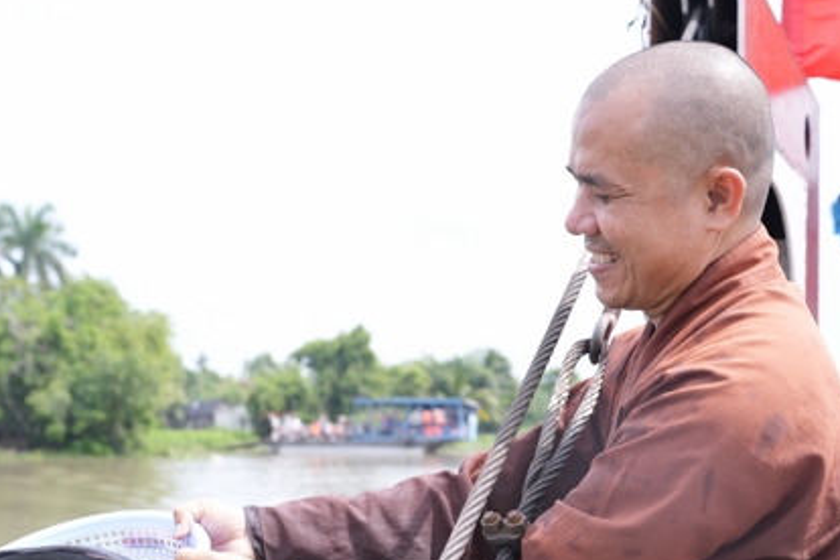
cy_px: 395
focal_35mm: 55
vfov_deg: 24.4
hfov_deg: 36.2
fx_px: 1283
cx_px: 375
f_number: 4.5
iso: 125
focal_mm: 35
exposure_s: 1/320
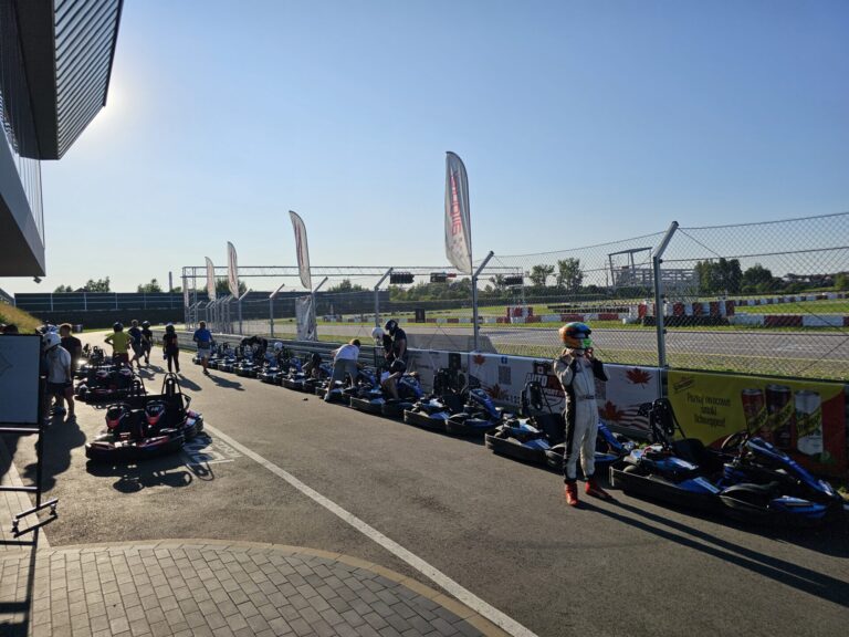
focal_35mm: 23
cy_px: 318
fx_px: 564
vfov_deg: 58.9
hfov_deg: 73.9
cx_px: 424
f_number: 1.7
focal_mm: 6.3
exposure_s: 1/1336
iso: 10
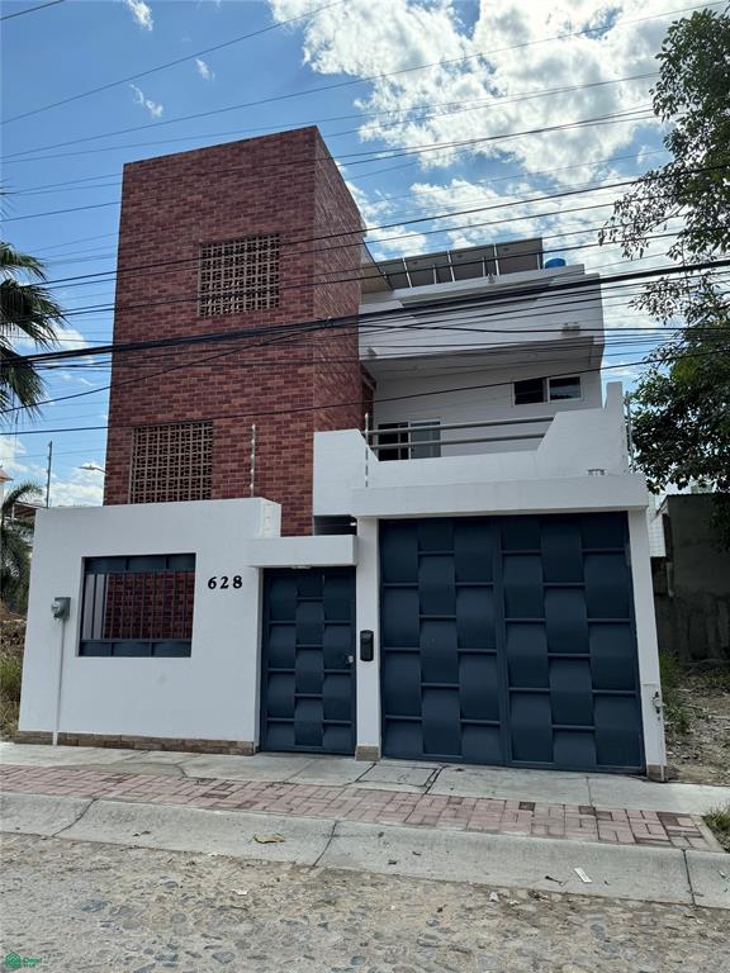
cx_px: 365
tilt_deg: +10.4
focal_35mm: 24
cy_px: 486
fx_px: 675
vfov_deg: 71.6
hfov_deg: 56.8
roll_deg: +0.4
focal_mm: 6.86
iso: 80
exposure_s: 1/4310
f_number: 1.78
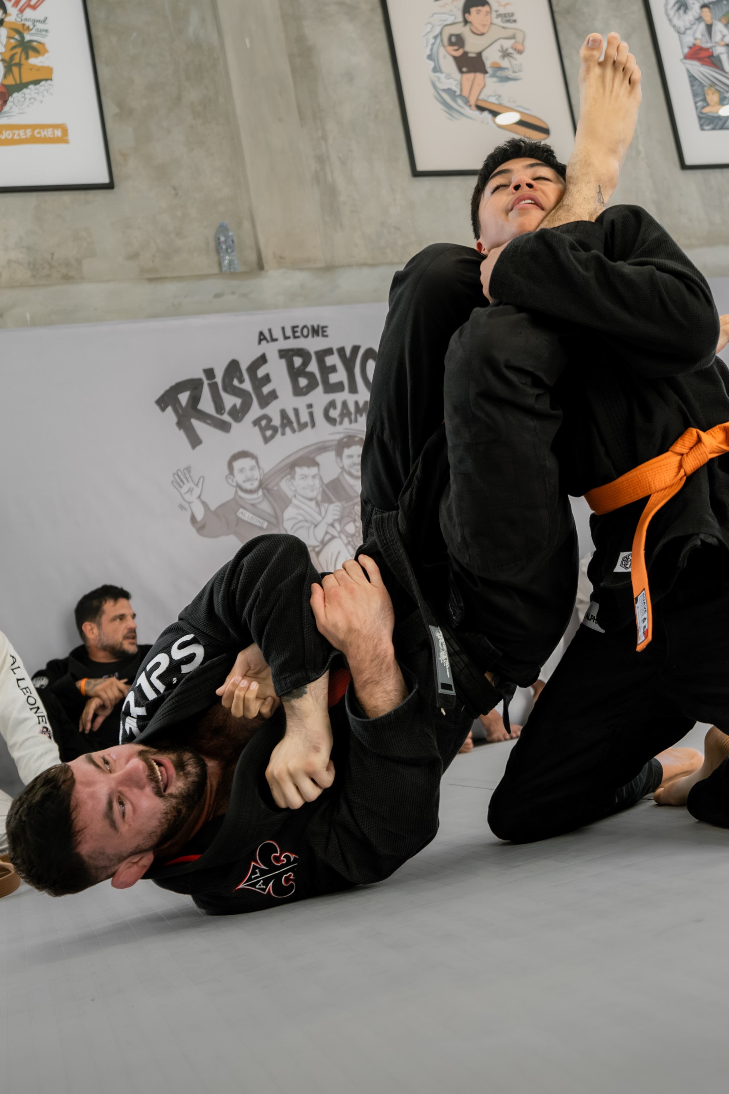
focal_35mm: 42
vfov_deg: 46.3
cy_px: 510
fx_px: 1278
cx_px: 531
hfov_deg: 31.4
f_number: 2.8
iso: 1250
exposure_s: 1/400
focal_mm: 25
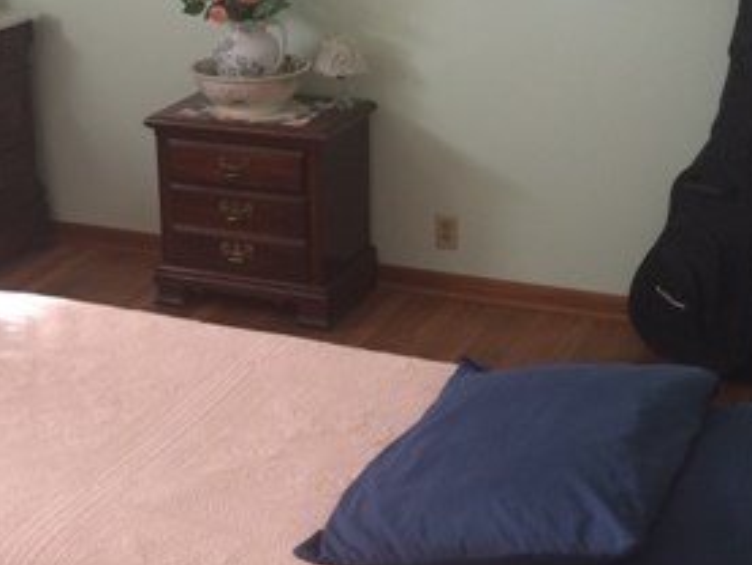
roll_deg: +2.8
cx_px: 163
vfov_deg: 21.9
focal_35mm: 67
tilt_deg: -18.4
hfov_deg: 28.4
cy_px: 206
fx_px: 1456
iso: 80
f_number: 2.2
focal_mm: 4.15
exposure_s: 1/30
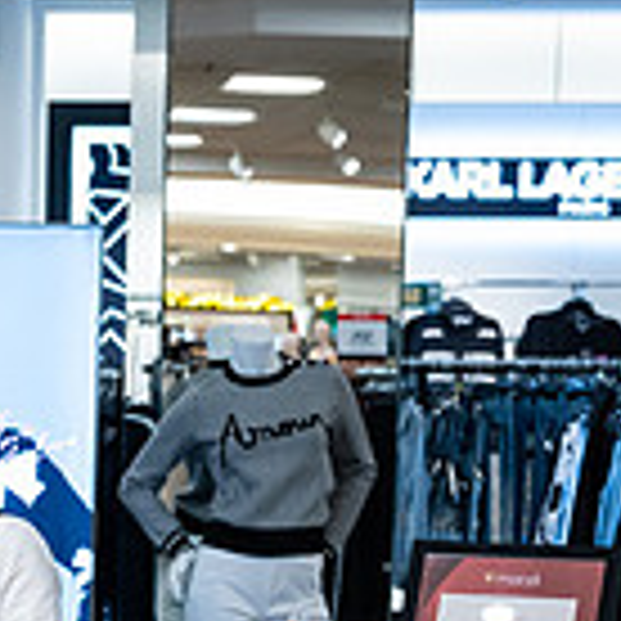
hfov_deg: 12.9
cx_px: -254
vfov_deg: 13.2
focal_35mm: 129
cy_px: 716
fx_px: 2618
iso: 1000
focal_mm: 33
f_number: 3.2
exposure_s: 1/160
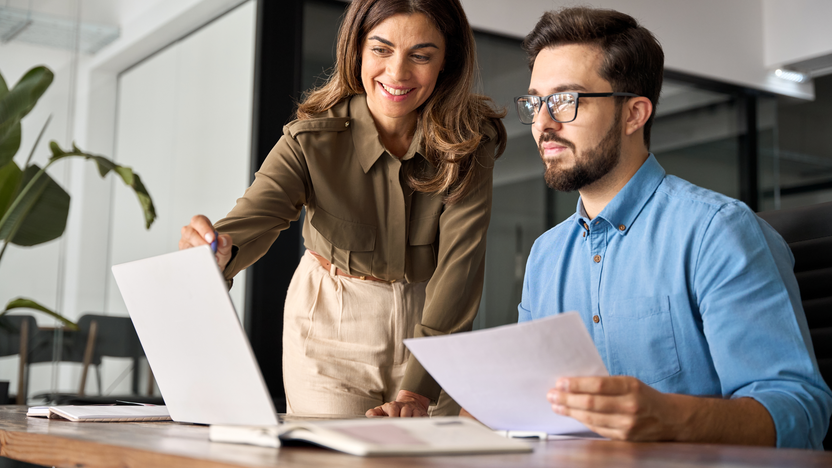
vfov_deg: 22.0
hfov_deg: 38.2
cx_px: 415
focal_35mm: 55
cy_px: 208
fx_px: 1203
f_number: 3.2
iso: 800
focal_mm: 51.5
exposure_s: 1/160
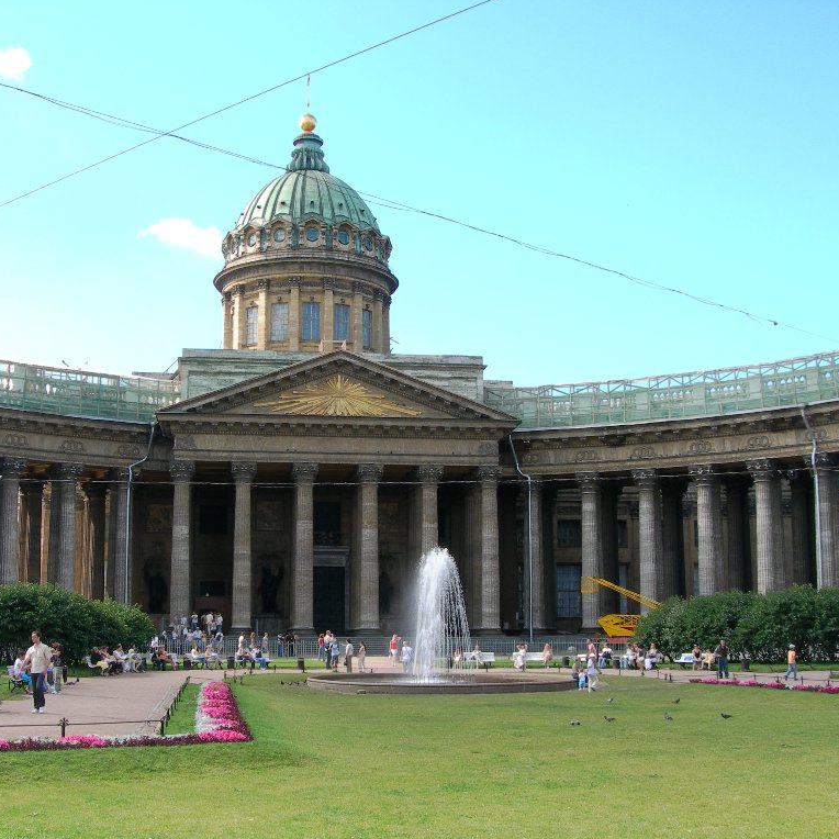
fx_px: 1234
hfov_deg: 37.4
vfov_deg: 37.6
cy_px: 418
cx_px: 346
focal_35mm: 45
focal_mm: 7.8
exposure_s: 1/133
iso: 50
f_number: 4.8
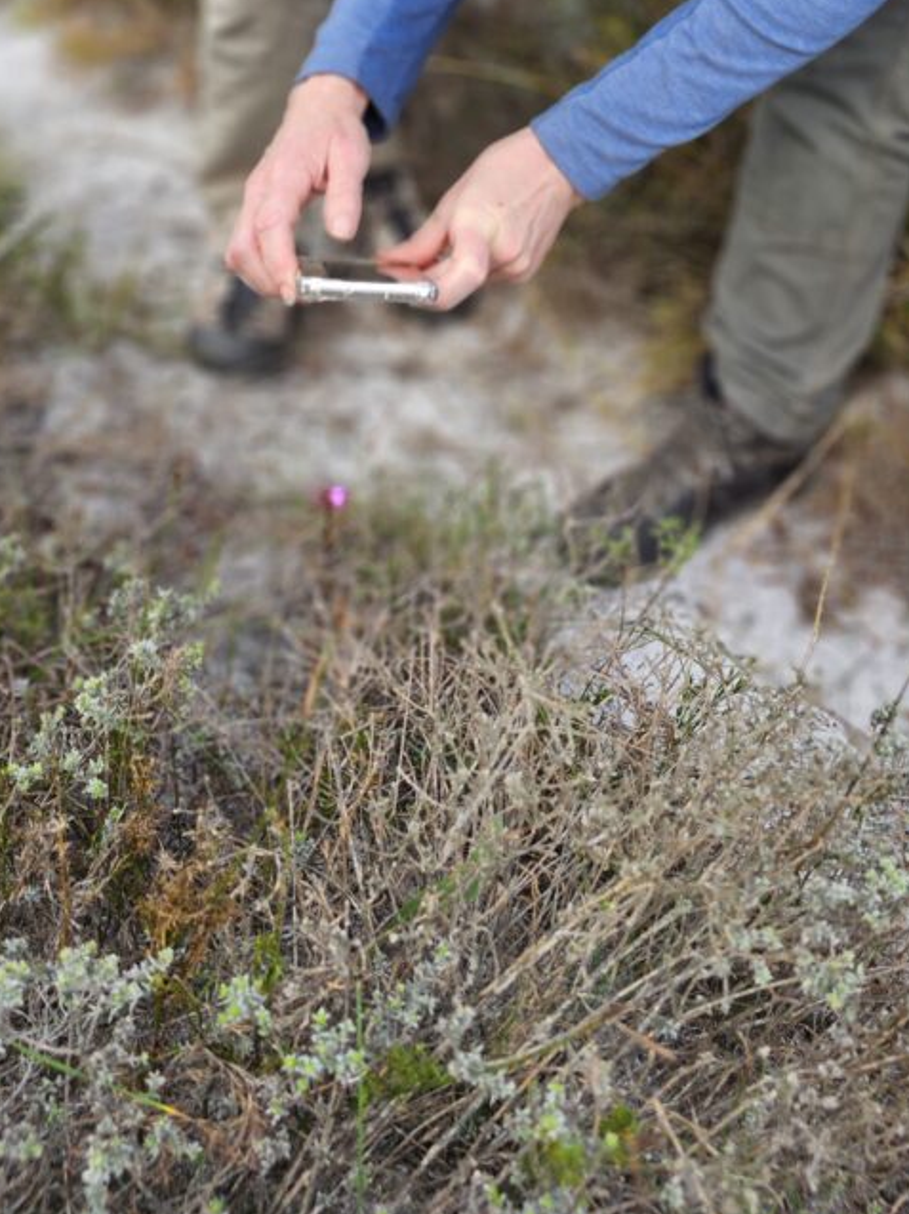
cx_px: 448
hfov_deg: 38.6
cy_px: 261
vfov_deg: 47.7
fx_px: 1297
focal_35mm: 37
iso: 12
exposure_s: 1/100
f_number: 1.7
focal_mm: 6.3
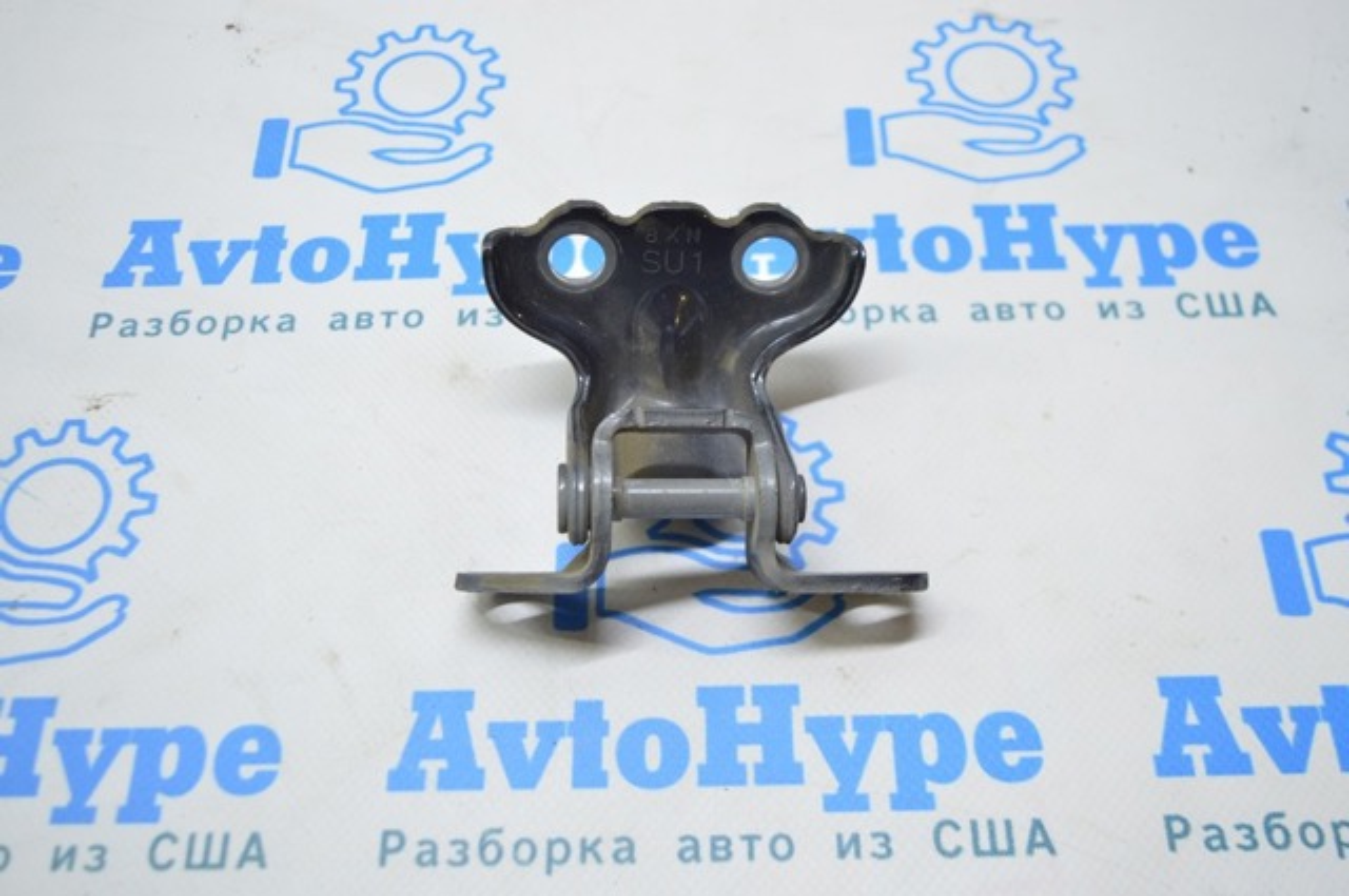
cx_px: 674
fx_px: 1460
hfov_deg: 49.6
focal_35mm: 39
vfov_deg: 34.1
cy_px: 448
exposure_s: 1/40
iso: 400
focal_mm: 26
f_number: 4
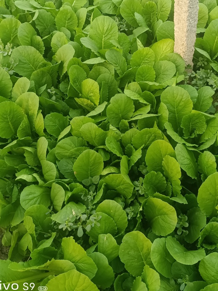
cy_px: 103
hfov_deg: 39.4
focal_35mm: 36
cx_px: 139
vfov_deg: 50.6
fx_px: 302
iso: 508
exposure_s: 1/100
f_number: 1.79
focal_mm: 4.71
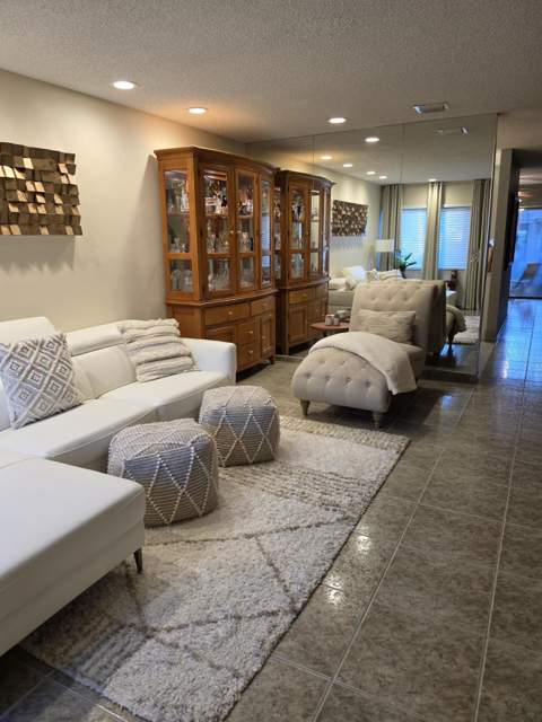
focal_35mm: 23
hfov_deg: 58.9
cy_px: 361
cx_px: 271
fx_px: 480
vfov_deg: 73.9
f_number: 1.4
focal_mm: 6.5
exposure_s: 1/120
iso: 160
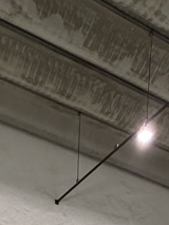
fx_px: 462
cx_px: 25
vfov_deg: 15.8
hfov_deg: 20.4
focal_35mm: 71
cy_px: 520
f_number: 2.2
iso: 320
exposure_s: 1/95
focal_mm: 2.22
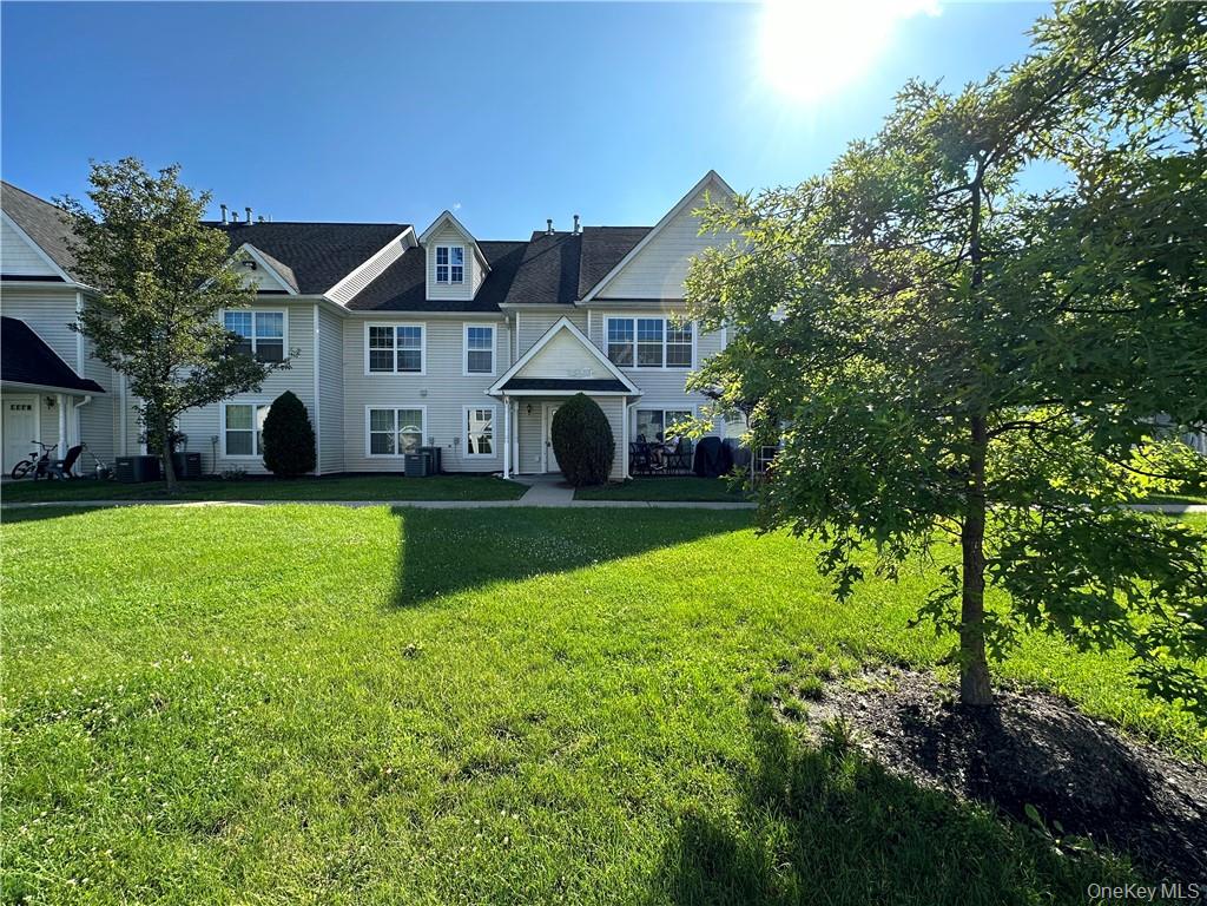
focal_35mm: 14
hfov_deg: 102.1
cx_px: 604
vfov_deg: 85.7
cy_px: 453
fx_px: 488
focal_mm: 2.22
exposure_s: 1/673
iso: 40
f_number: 2.2
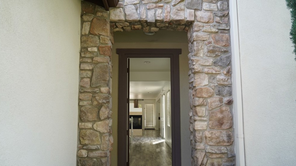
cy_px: 95
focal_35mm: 26
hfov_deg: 71.9
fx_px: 204
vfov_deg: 44.3
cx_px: 145
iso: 320
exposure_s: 1/160
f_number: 4
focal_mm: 24
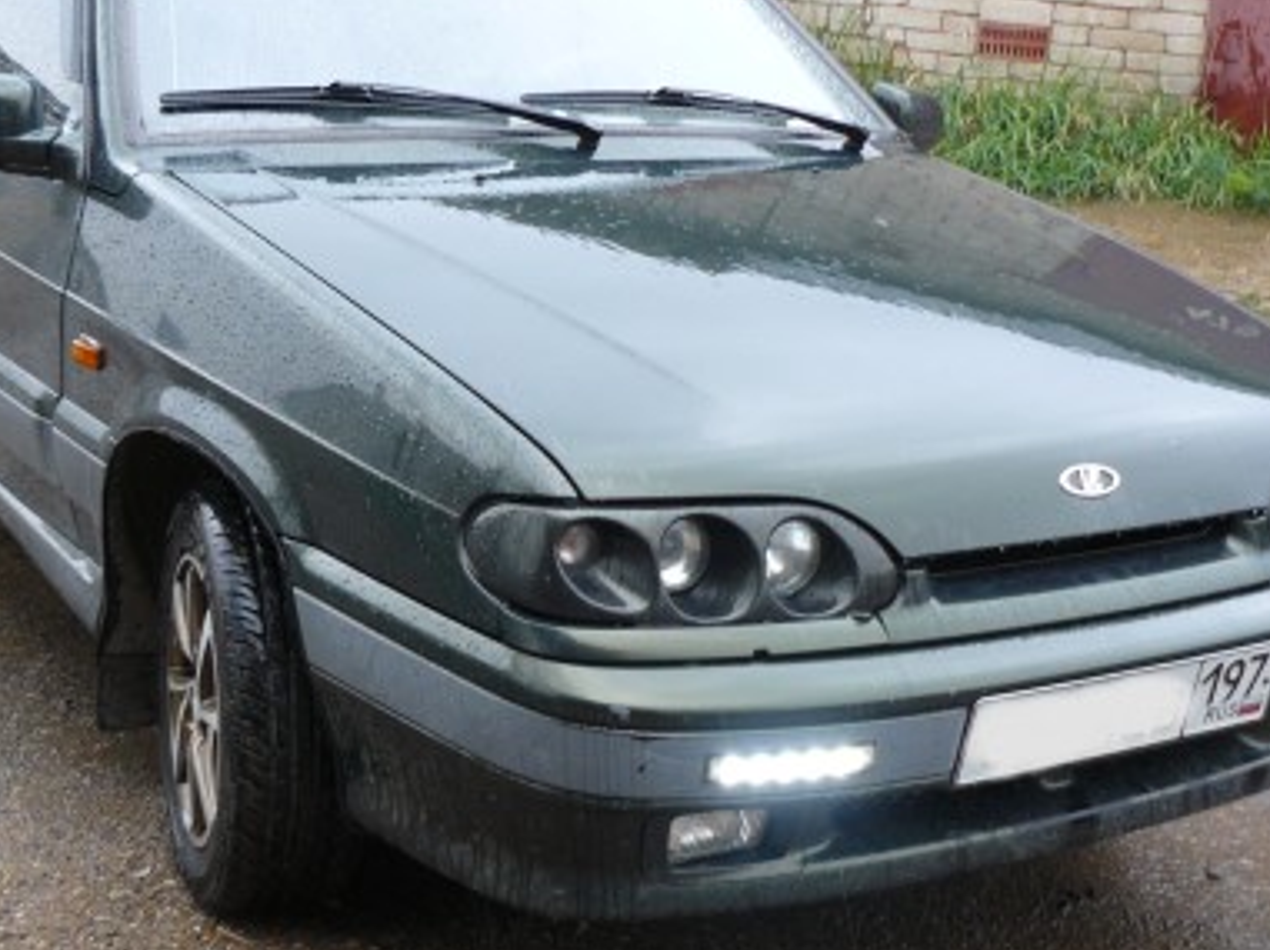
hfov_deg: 36.8
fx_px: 1906
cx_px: 587
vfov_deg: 28.0
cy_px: 430
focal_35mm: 52
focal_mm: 6
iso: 100
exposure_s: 1/40
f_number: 2.8
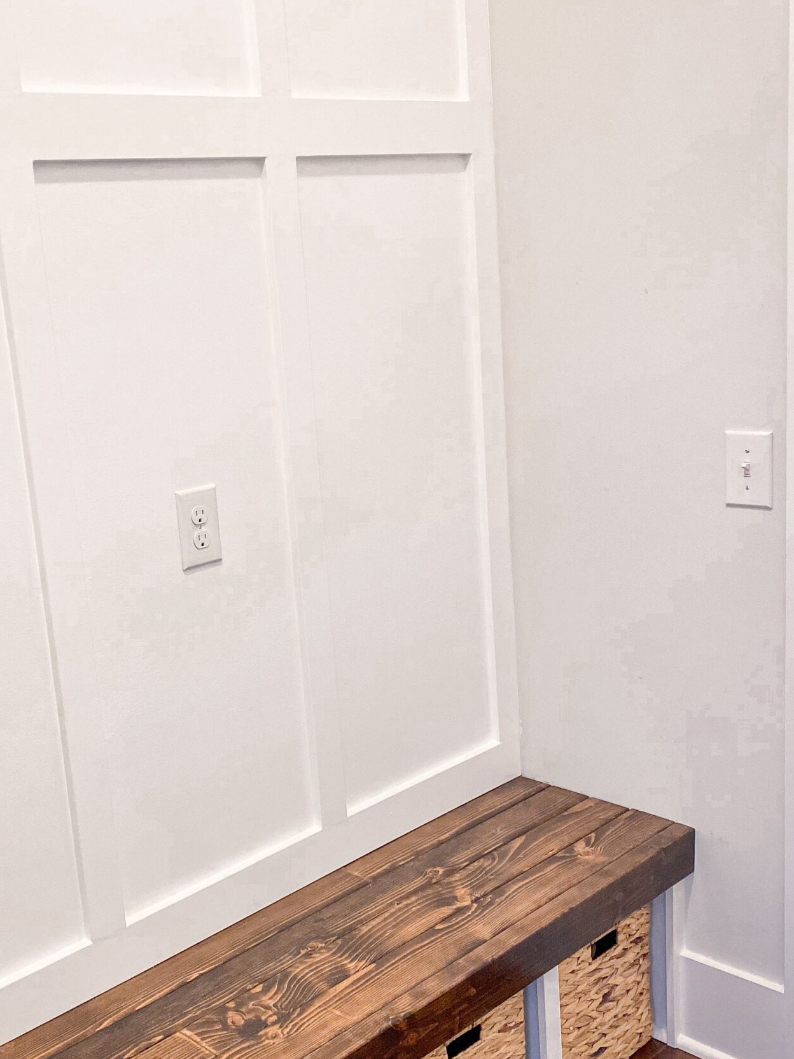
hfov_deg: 35.5
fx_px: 1223
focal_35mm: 40
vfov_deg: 46.7
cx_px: 243
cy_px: 587
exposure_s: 1/60
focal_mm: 4.25
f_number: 1.8
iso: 160
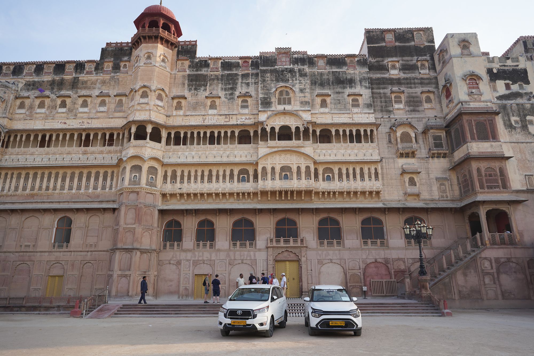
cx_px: 267
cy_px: 178
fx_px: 356
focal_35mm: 24
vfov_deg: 53.1
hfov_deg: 73.7
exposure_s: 1/100
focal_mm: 24
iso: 100
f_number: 8
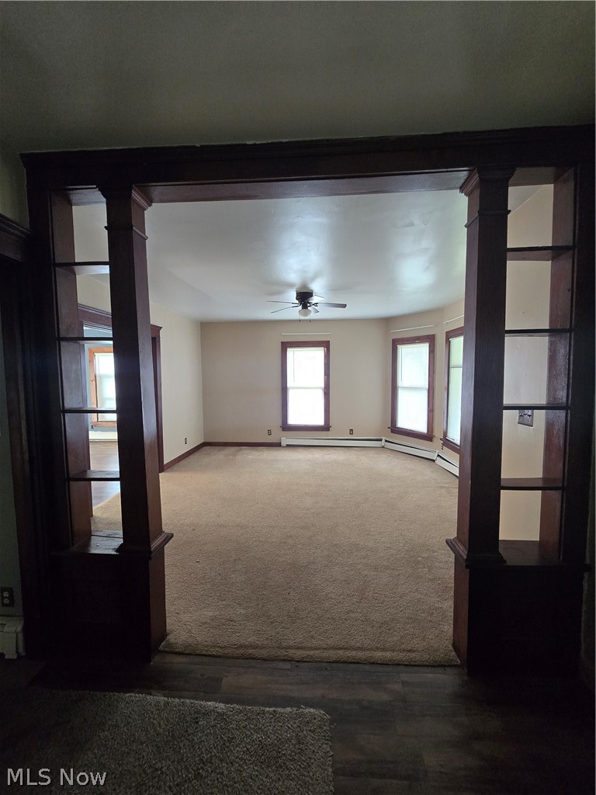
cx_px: 298
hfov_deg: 89.9
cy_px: 398
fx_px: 298
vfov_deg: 106.2
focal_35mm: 13
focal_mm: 2.2
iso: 400
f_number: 2.2
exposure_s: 1/60
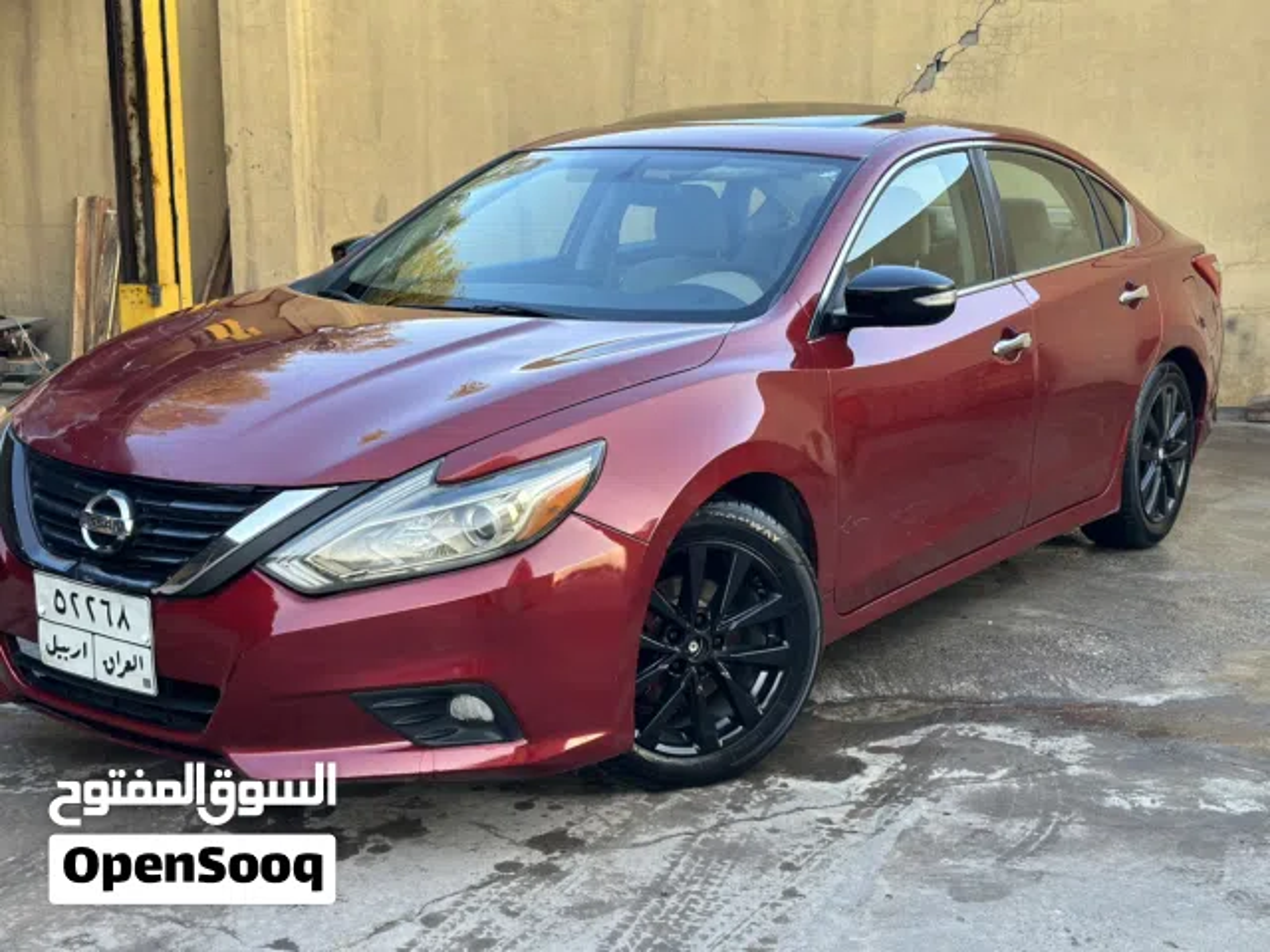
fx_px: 1761
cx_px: 635
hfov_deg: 39.7
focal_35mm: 48
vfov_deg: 30.3
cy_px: 476
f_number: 1.78
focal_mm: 6.86
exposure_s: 1/246
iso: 80
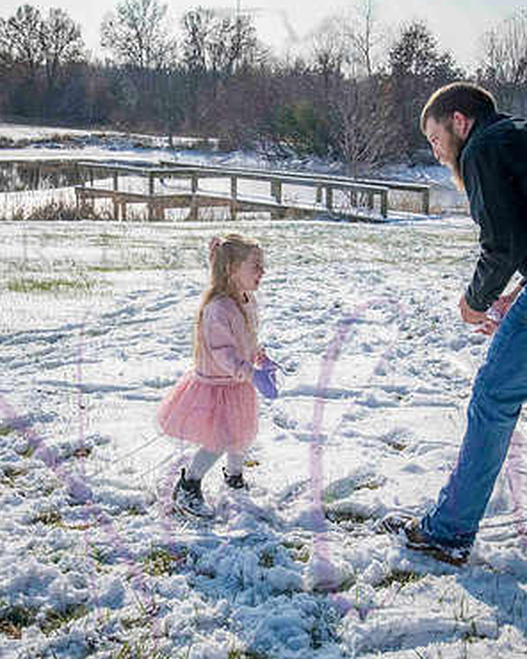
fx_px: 1033
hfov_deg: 28.6
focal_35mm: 53
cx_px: 260
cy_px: 336
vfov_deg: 35.4
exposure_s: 1/2500
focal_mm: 36
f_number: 14
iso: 800
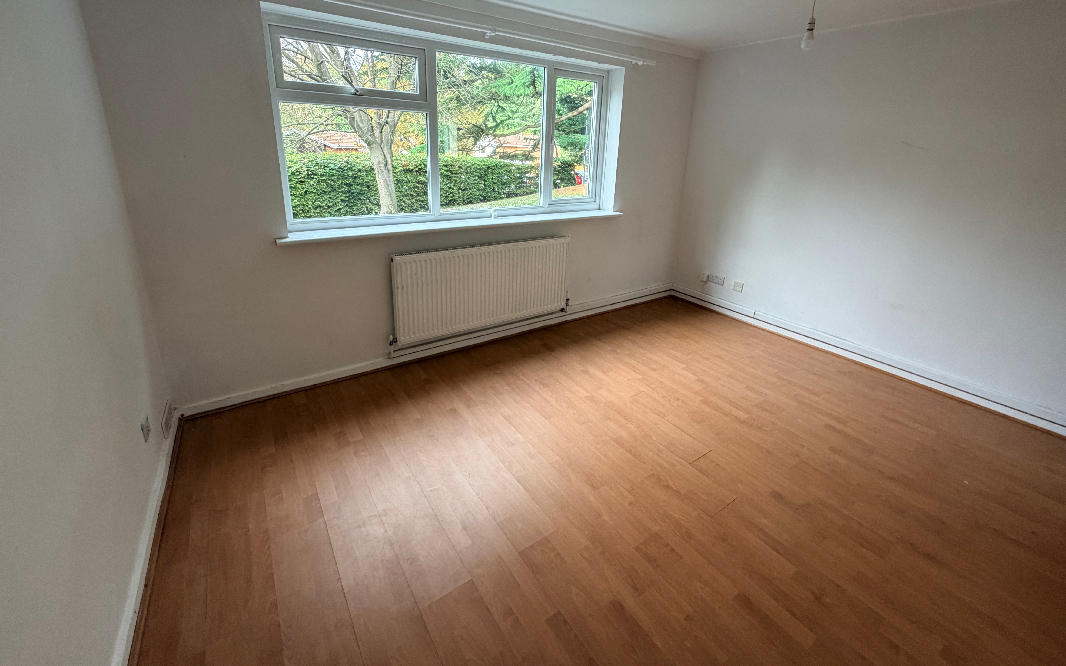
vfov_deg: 73.9
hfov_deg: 101.5
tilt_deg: -15.3
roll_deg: -2.1
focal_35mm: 15
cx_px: 534
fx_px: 436
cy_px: 264
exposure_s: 1/121
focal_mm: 2.22
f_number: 2.2
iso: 200
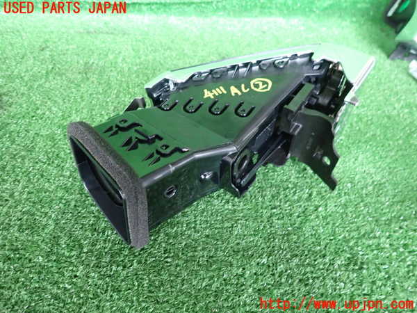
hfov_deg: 69.4
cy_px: 156
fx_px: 301
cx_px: 208
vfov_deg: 54.9
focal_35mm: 25
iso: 500
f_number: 2
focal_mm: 4.5
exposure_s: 1/30
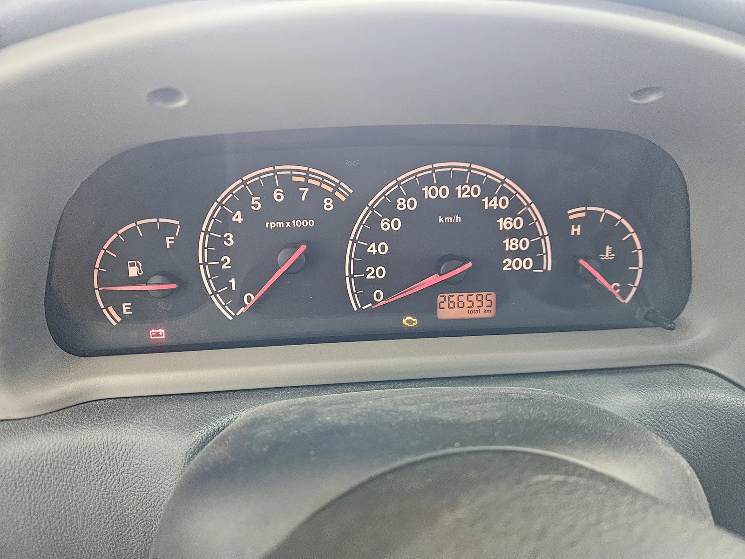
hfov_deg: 73.9
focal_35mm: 23
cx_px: 372
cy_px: 280
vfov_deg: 58.9
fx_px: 495
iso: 800
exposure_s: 1/100
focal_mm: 5.4
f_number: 1.8
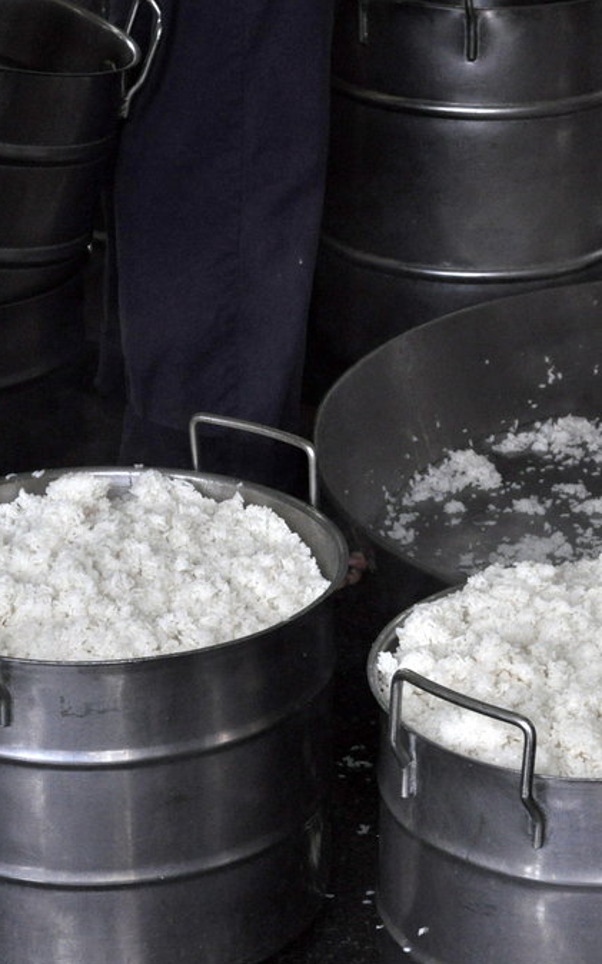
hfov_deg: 11.2
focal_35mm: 116
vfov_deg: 18.0
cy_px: 485
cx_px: 579
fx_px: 3046
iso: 800
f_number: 8
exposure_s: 1/60
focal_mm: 50
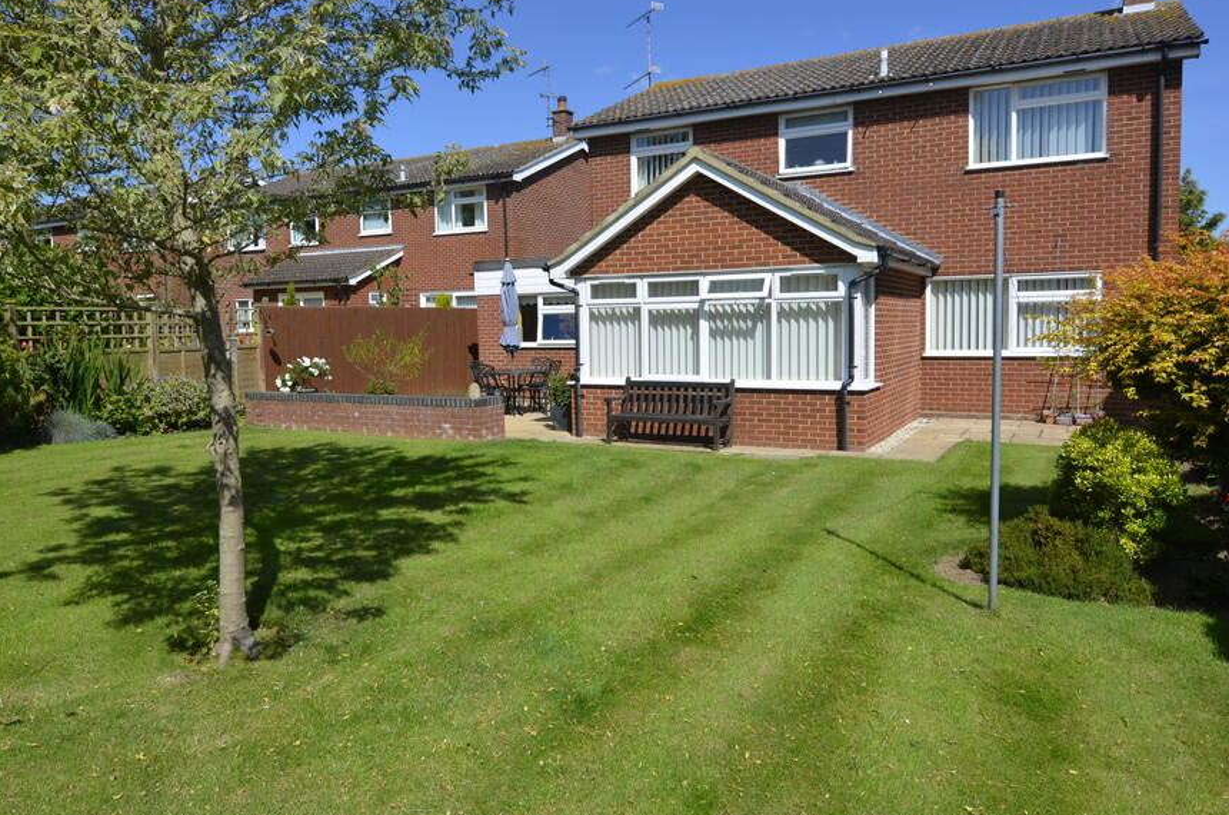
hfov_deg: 71.6
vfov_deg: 51.0
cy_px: 372
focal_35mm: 25
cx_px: 592
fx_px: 852
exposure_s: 1/320
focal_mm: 14
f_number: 9
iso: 100
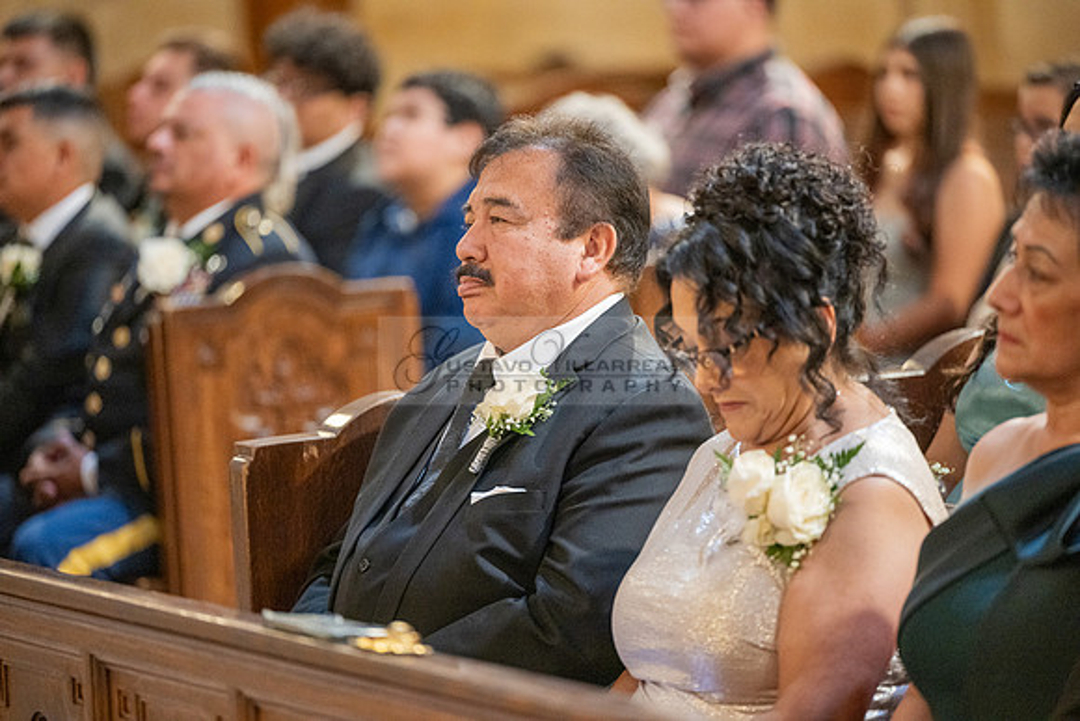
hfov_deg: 10.3
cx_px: 540
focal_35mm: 200
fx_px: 6001
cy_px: 360
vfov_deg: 6.9
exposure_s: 1/100
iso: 2000
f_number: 2.8
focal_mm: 200
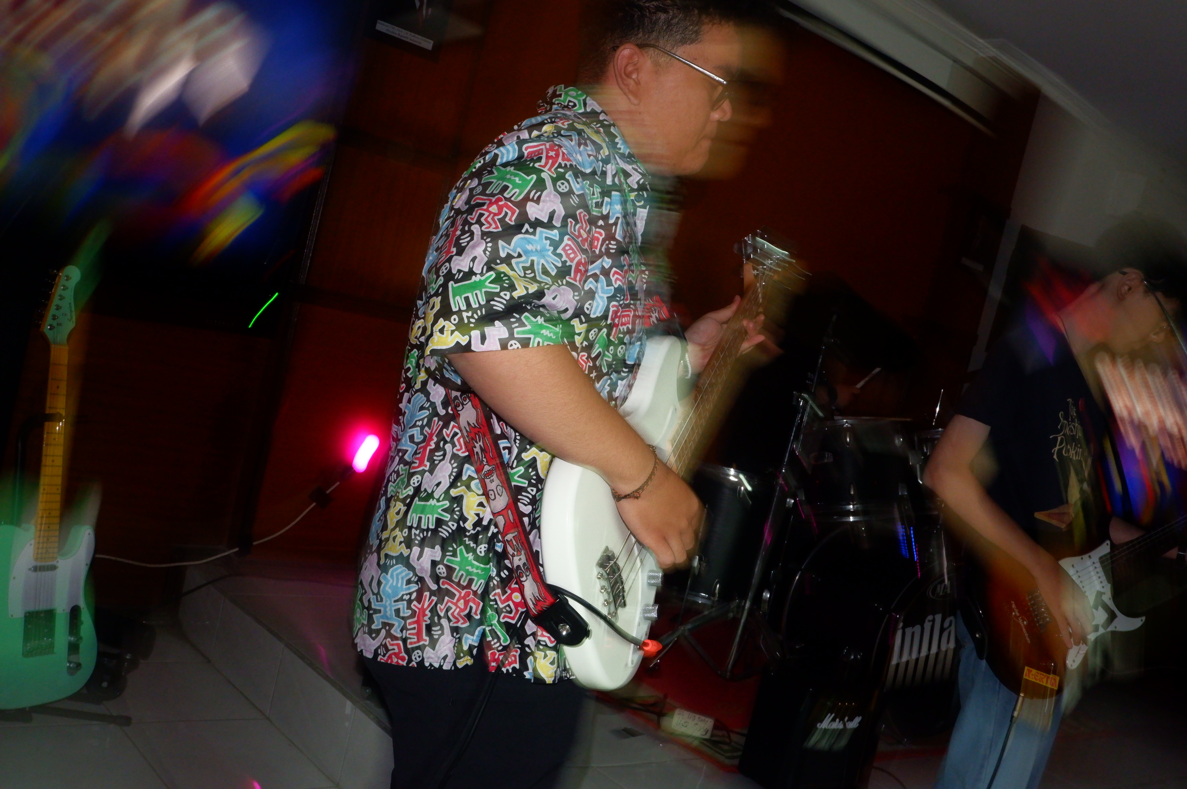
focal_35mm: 35
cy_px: 394
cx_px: 594
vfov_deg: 37.8
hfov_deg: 54.5
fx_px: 1153
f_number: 13
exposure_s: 1/10
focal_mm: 23.5
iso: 2500
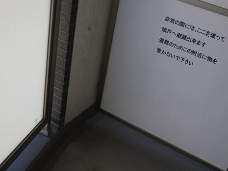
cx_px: 107
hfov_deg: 34.9
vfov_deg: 26.5
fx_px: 362
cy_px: 108
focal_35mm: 55
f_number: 2.2
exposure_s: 1/1300
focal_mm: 20
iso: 100
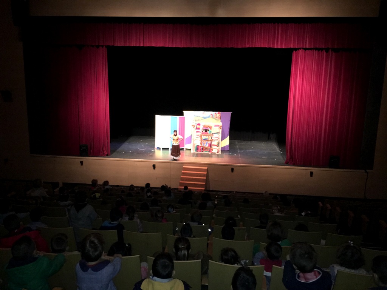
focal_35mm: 29
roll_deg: -2.0
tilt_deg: -9.9
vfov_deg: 48.2
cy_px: 145
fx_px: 324
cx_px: 194
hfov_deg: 61.7
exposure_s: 1/17
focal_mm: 4.15
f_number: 2.2
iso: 400
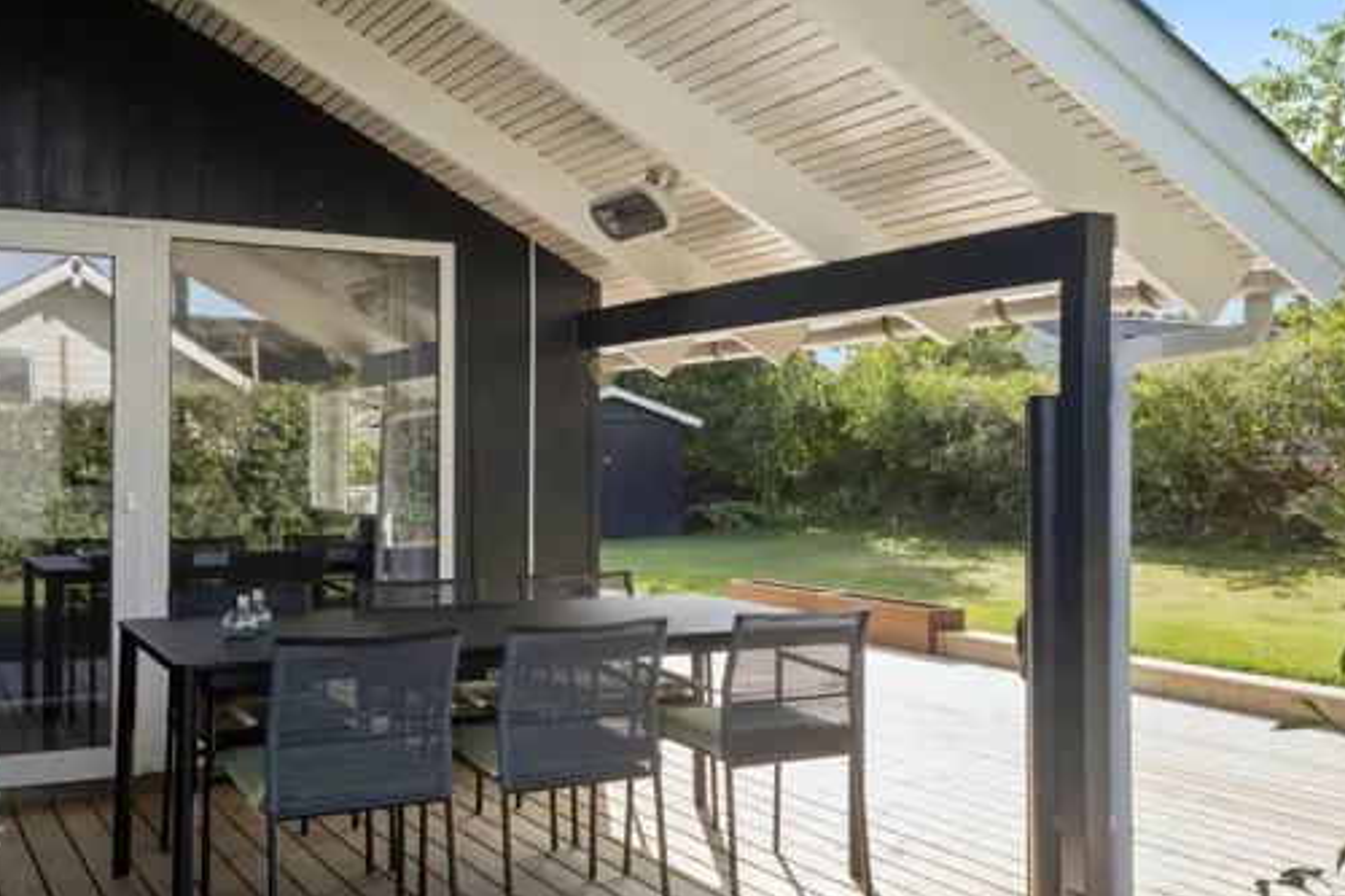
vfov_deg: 36.8
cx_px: 613
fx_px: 1344
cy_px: 492
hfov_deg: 53.1
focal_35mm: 36
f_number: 8
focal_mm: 30
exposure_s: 1/400
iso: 200
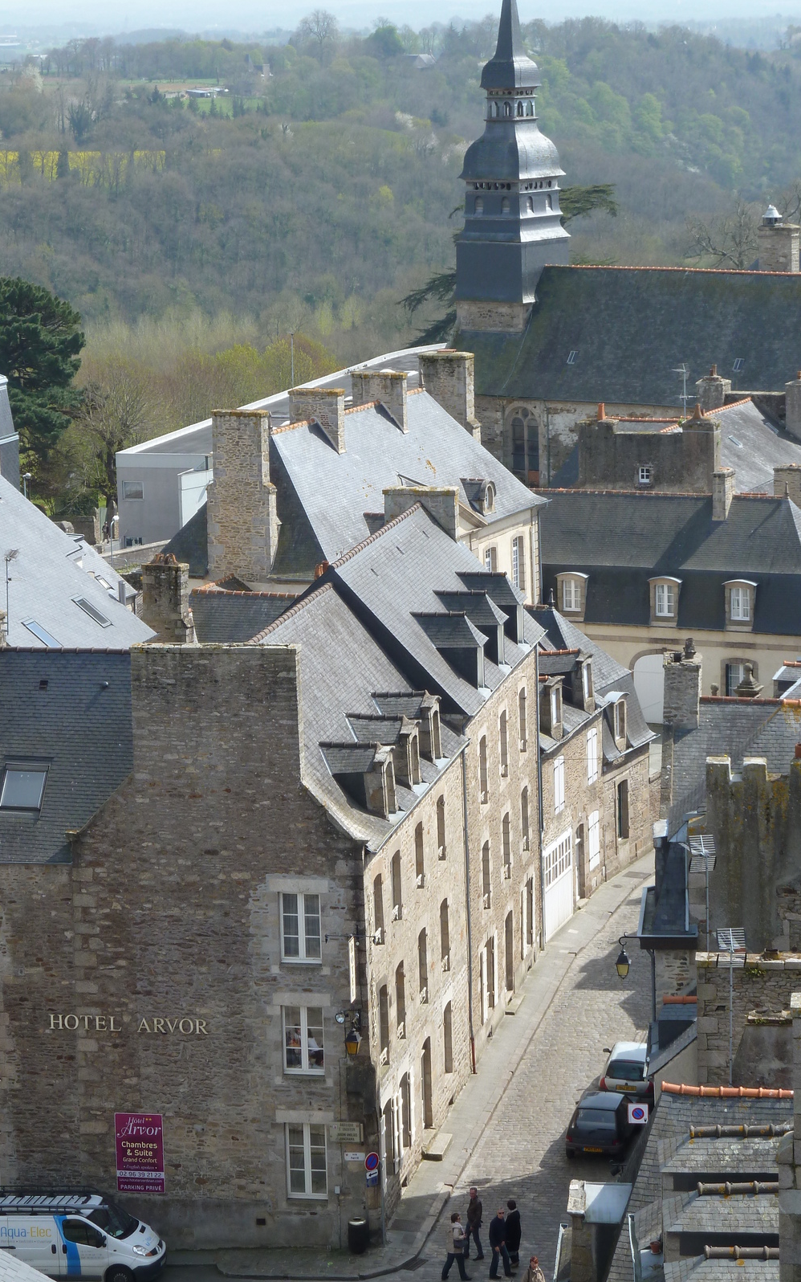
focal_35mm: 102
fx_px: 3561
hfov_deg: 12.8
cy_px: 641
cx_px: 355
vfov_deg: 20.4
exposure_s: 1/320
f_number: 4.3
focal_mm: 15.8
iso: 80
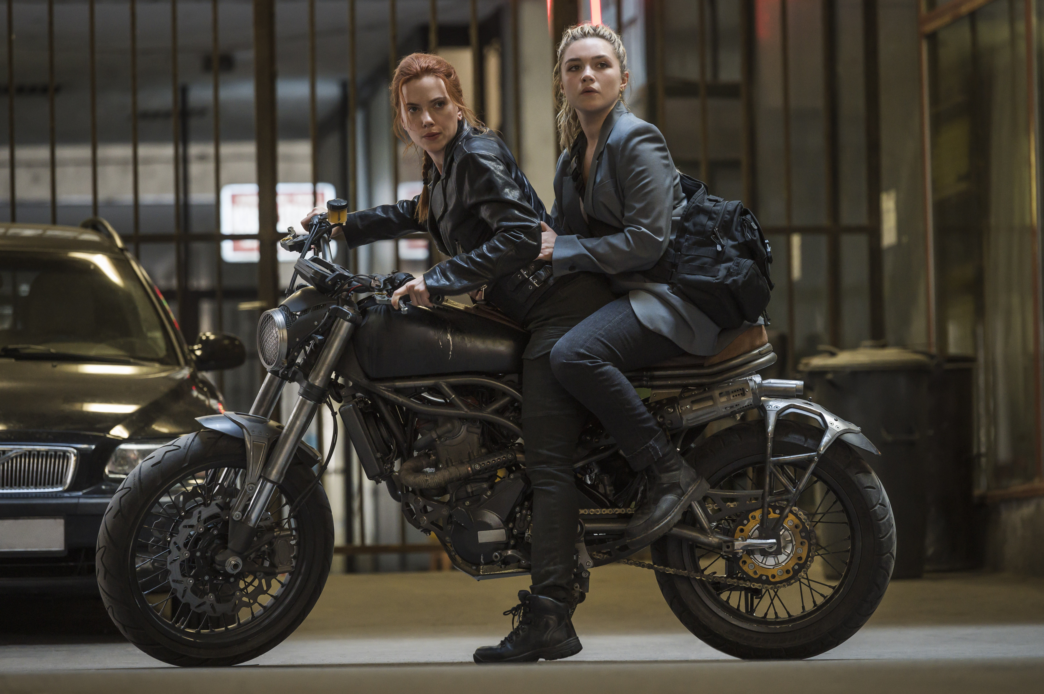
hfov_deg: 11.4
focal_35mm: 180
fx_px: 5216
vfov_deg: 7.6
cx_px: 522
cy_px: 347
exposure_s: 1/160
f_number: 4
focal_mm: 180
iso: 4000
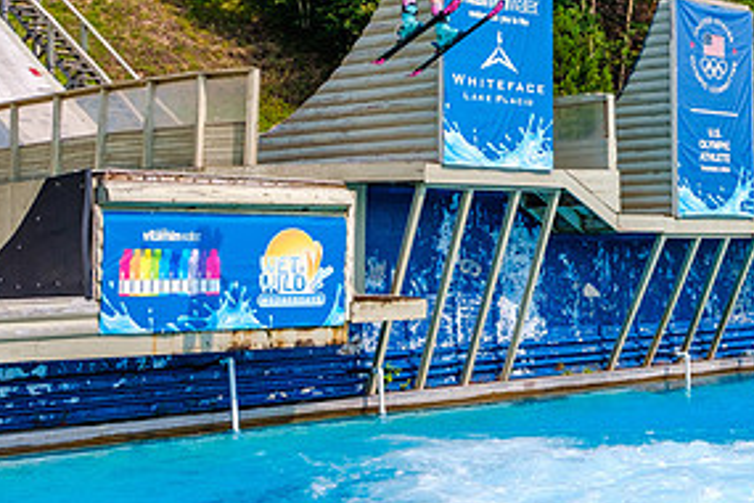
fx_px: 1361
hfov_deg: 30.0
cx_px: 641
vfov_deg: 20.8
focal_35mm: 65
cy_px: 141
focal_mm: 17.4
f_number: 4
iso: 250
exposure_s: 1/1000
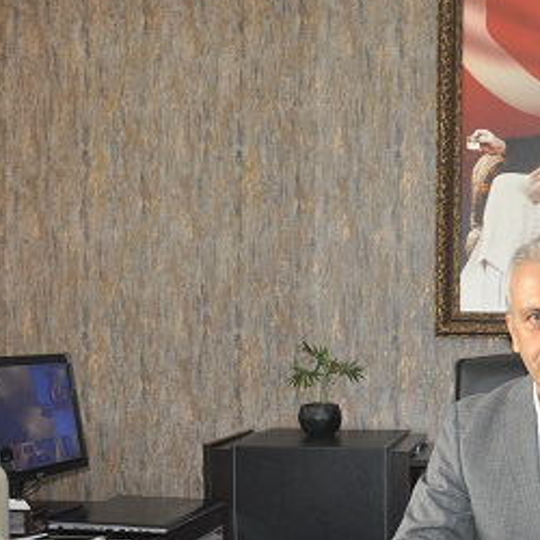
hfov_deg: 29.2
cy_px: 369
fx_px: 971
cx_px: 530
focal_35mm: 55
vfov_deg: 30.8
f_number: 3.5
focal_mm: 18
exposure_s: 1/60
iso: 800
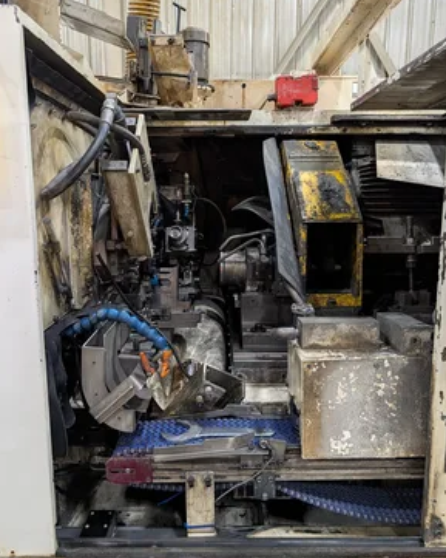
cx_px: 226
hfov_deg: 55.0
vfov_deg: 66.0
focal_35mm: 26
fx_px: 429
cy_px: 275
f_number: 1.68
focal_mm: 6.9
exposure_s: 1/132
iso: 919
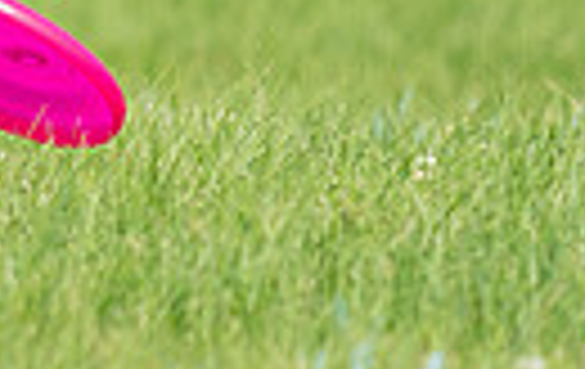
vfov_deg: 0.7
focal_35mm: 1813
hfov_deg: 1.2
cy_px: -218
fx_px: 28980
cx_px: -572
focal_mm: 400
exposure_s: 1/4000
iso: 1250
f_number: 6.3
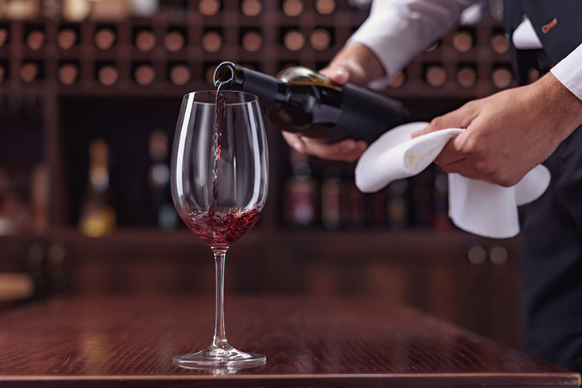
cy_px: 194
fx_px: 808
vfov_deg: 27.0
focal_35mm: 50
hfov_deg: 39.6
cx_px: 291
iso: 100
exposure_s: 1/100
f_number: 2.5
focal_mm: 50
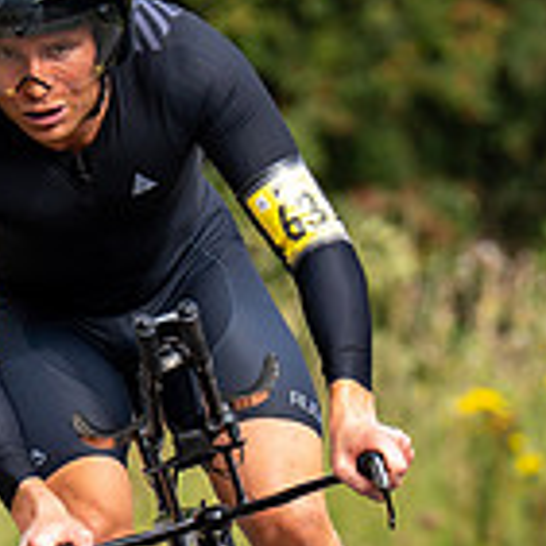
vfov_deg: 1.4
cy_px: 425
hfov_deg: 1.4
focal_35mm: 1241
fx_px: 22146
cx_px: 14
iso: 125
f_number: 4
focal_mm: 200
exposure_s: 1/1000
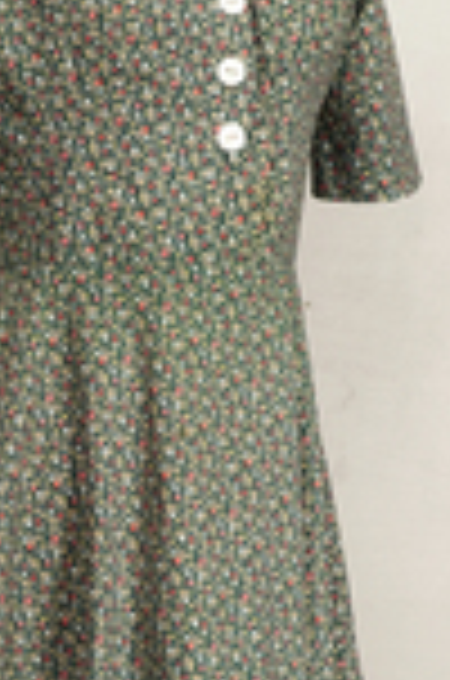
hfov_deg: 11.0
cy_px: 493
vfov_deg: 16.5
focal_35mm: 124
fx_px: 2336
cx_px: 101
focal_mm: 32
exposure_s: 1/13
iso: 200
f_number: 6.3
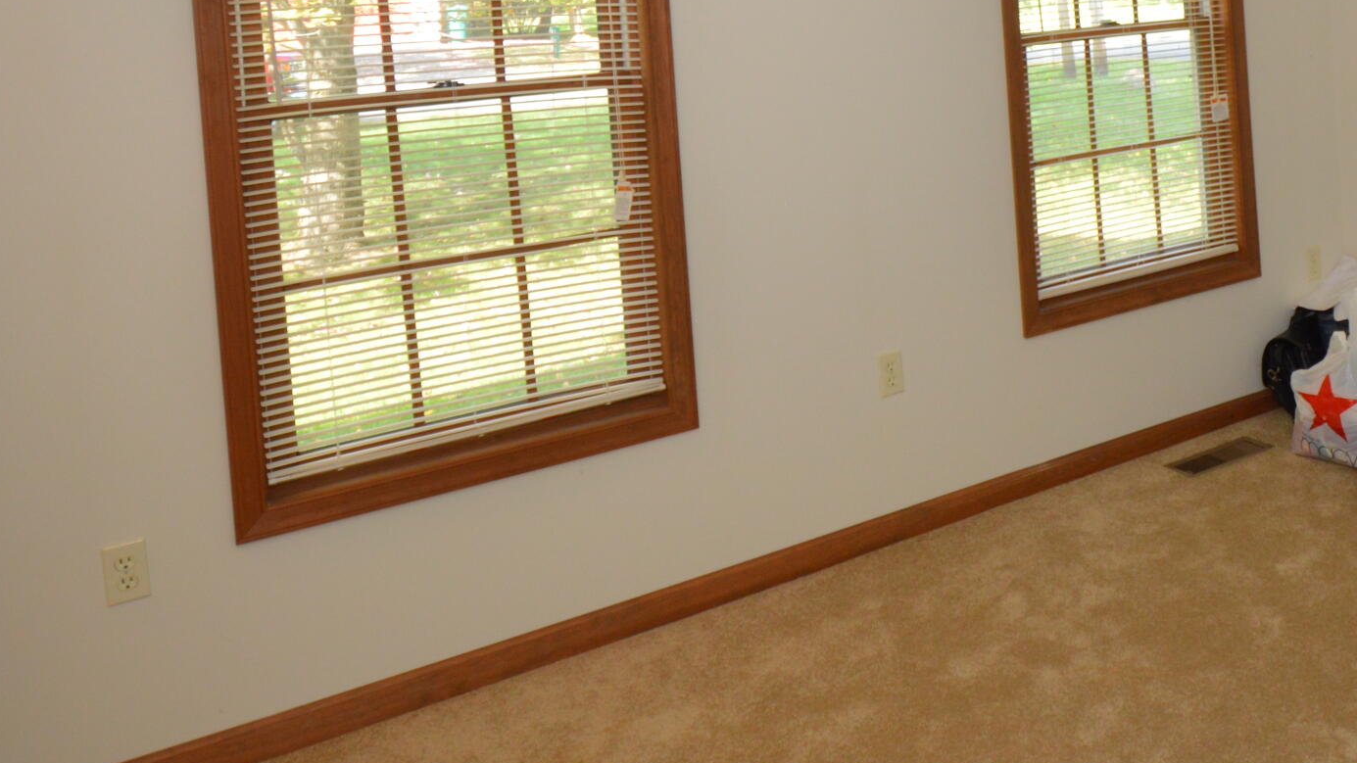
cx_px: 1102
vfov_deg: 32.1
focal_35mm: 34
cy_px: 15
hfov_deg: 53.8
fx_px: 1223
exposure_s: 1/60
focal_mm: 10
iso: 400
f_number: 4
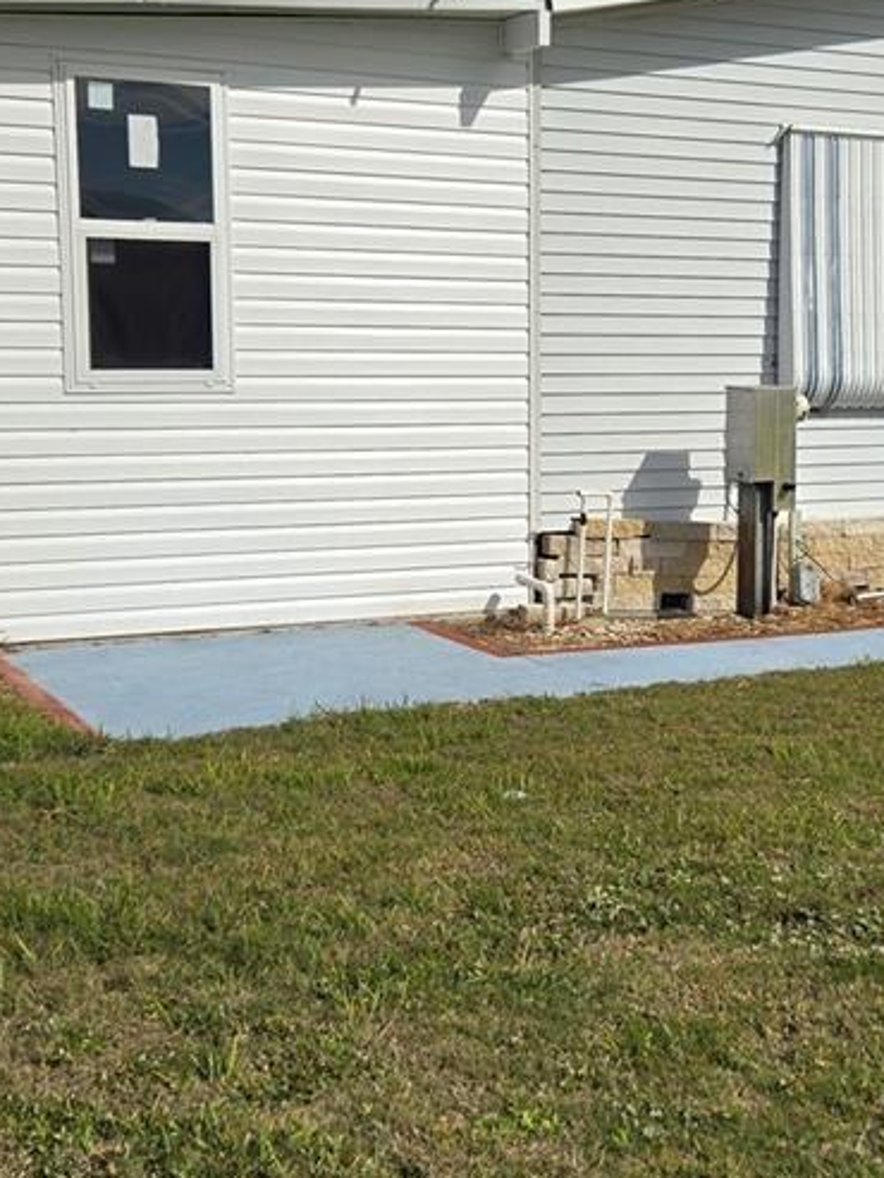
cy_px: 562
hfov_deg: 25.8
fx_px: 1906
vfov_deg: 34.3
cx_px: 645
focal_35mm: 56
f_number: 1.8
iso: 25
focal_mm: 5.4
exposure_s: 1/7072
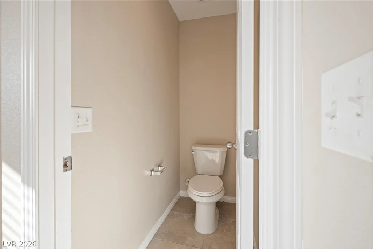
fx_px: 156
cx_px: 186
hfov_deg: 100.0
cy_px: 124
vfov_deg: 77.0
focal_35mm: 15
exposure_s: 1/3
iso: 100
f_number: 9
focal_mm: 15.1
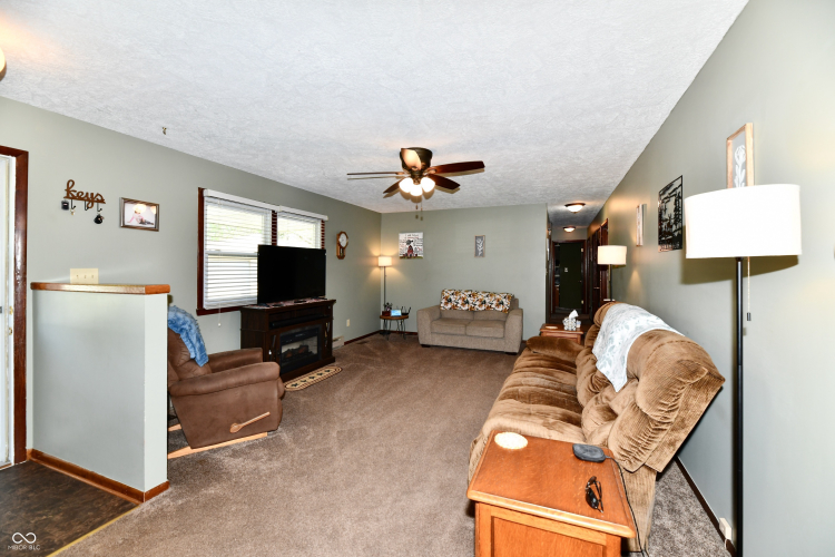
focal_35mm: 14
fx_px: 325
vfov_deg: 81.2
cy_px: 278
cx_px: 418
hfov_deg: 104.3
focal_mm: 14
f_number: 6.3
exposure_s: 1/60
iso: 640
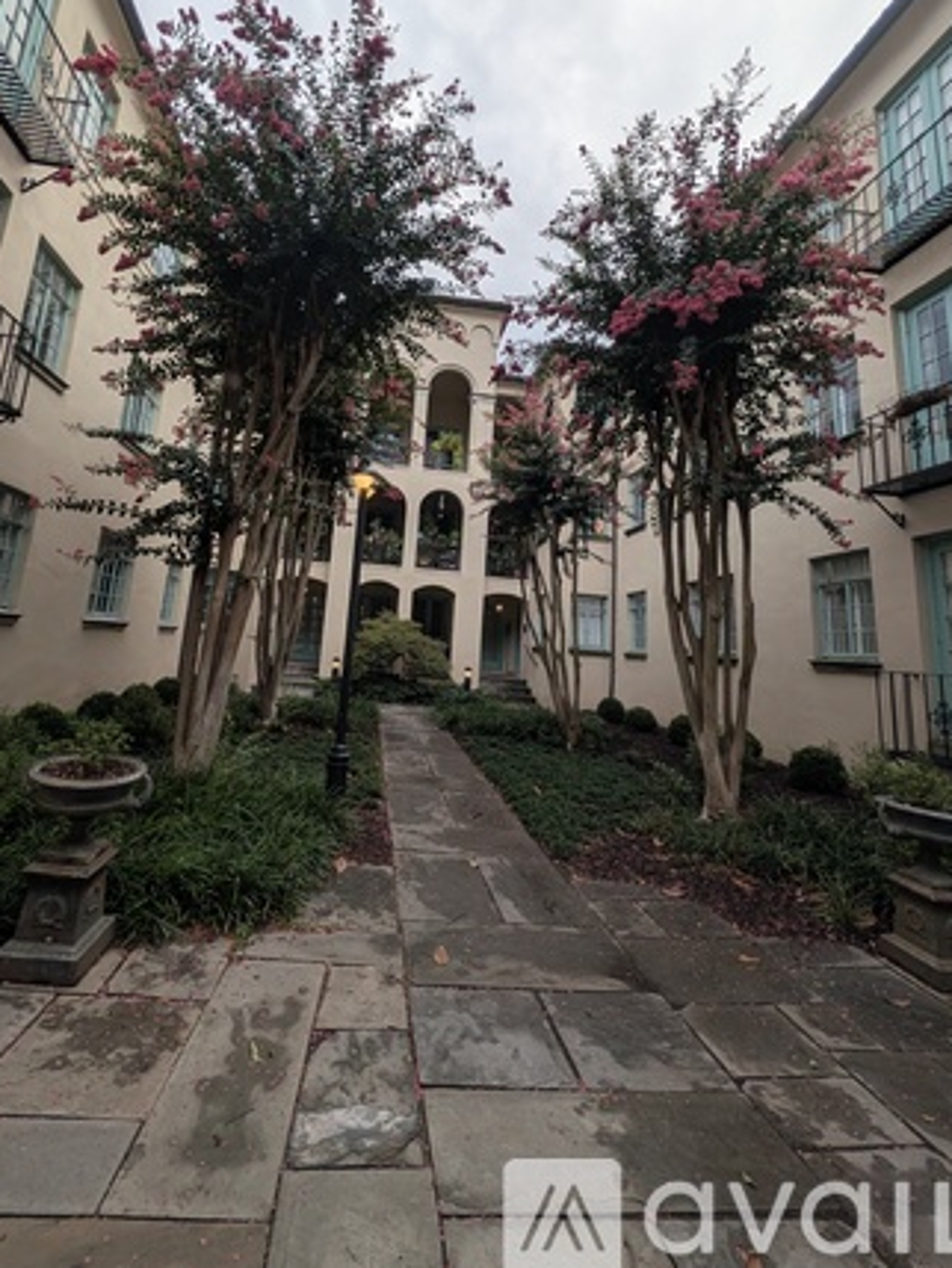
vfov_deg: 101.3
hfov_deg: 85.4
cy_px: 538
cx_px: 426
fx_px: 513
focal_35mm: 14
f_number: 1.7
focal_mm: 2.02
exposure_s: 1/636
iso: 53
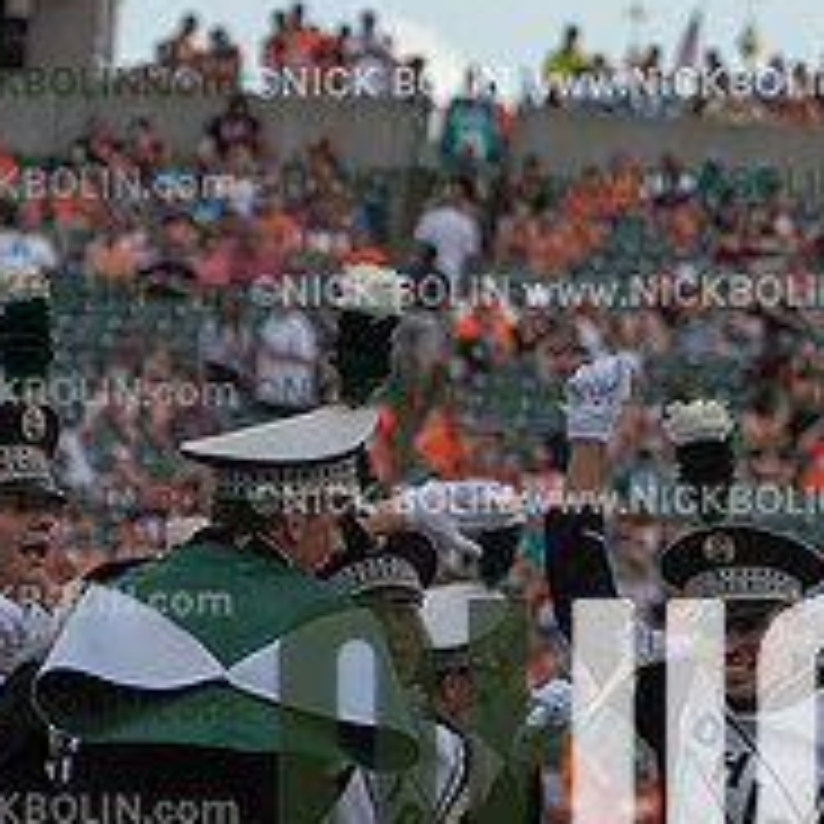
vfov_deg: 4.6
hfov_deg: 4.6
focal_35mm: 377
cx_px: 594
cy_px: 813
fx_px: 10153
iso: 400
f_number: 5.6
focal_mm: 140
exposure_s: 1/1250
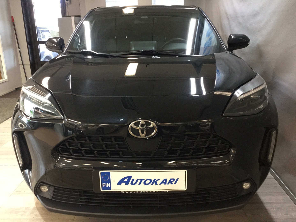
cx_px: 148
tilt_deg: -17.5
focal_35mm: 31
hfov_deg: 58.4
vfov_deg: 45.4
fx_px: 265
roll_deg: +2.3
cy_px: 111
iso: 200
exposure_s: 1/33
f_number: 2.4
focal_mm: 3.3
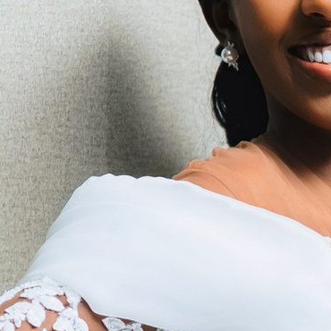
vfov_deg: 1.9
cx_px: 692
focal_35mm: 927
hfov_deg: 1.9
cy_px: 429
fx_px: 10028
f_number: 1.4
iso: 160
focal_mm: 105
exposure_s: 1/80
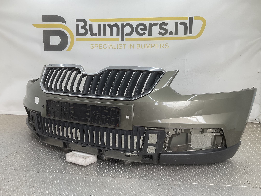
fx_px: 219
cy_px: 98
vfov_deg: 48.2
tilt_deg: -10.4
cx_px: 130
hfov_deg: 61.7
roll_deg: -2.0
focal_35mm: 29
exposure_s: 1/110
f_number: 1.8
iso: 16
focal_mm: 3
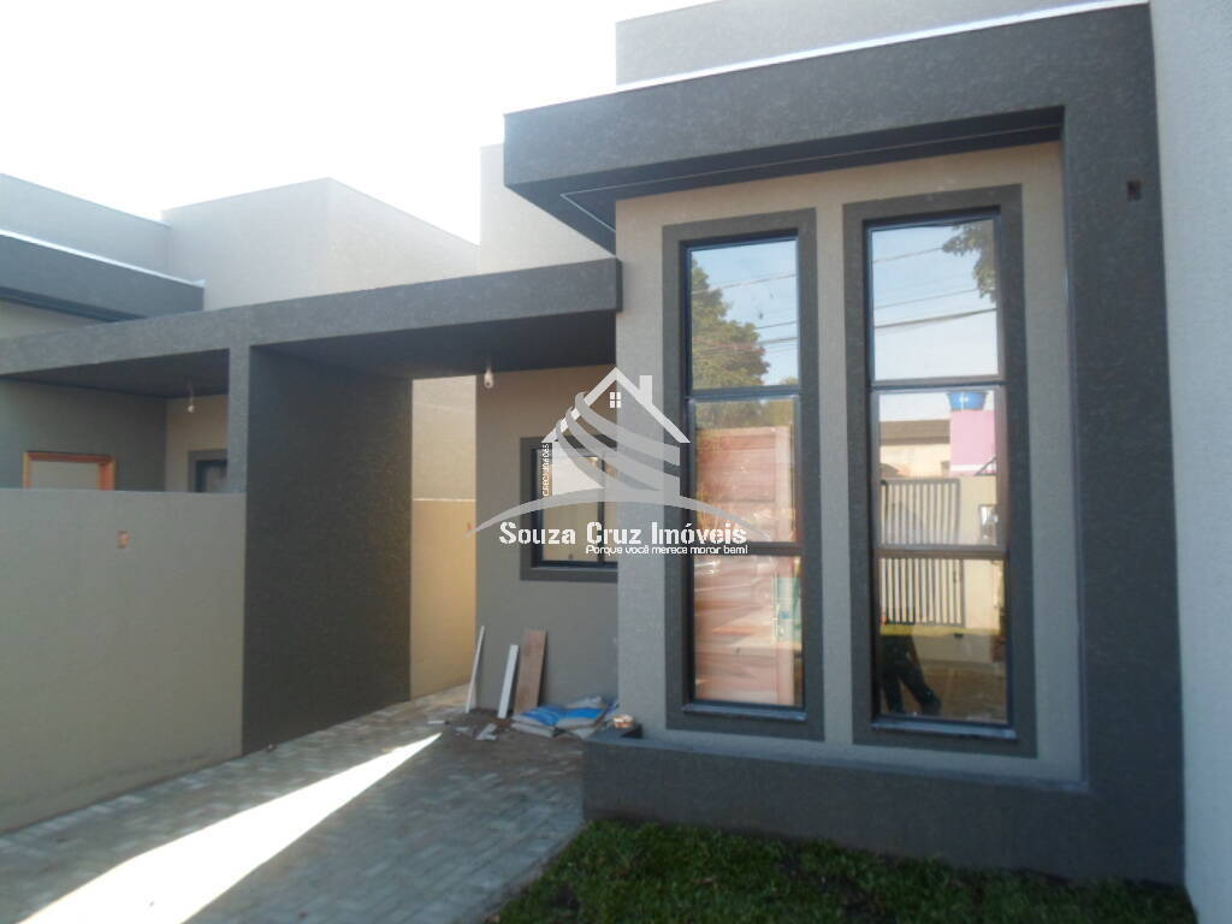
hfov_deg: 69.4
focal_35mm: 25
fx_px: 890
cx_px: 616
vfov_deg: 54.9
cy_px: 462
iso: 80
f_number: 2.5
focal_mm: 4.5
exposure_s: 1/125
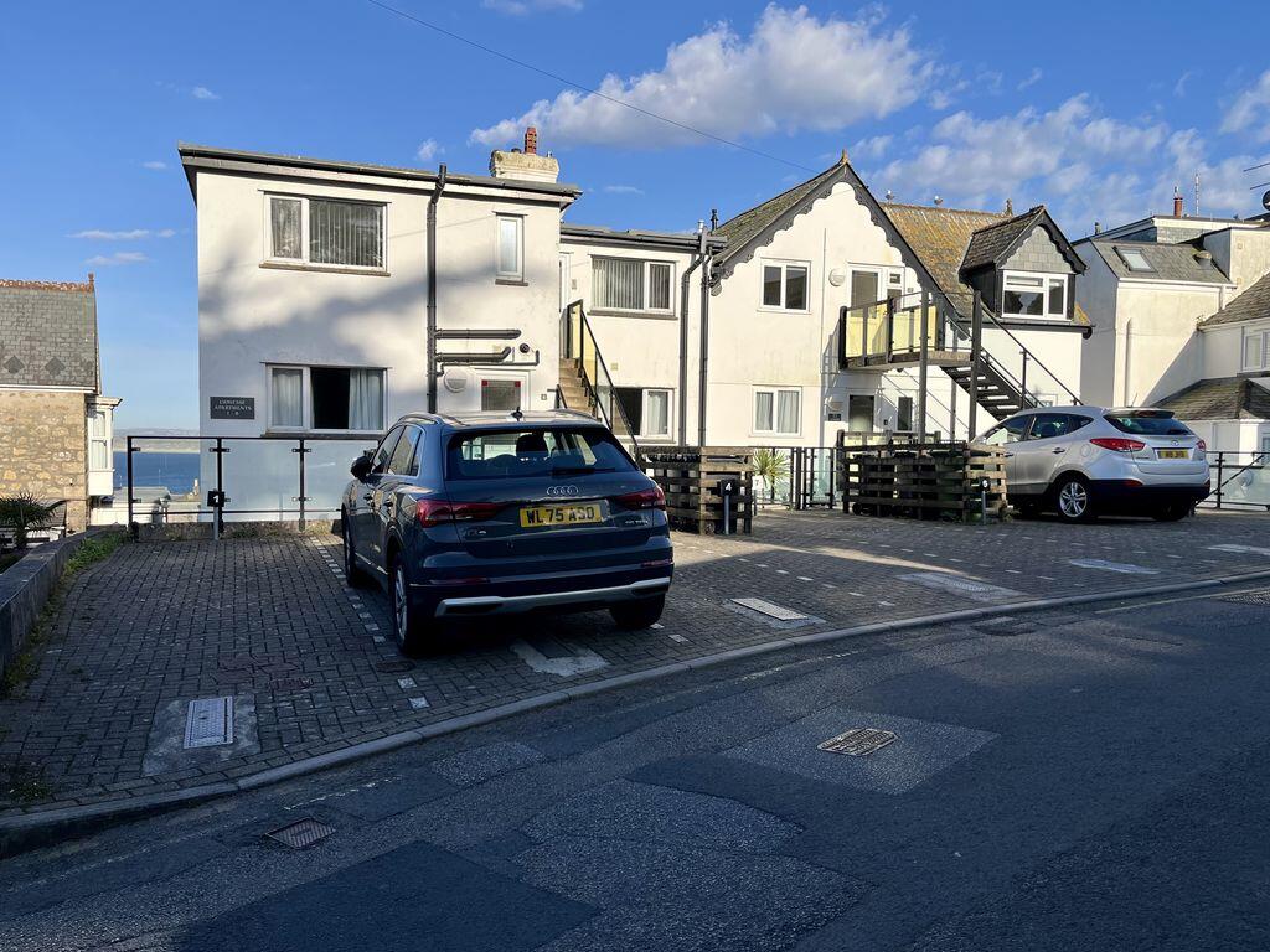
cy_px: 476
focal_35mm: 26
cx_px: 635
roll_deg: -1.5
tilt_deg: -2.9
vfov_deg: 53.1
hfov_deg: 67.3
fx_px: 954
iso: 50
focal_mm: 5.1
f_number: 1.6
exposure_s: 1/3876
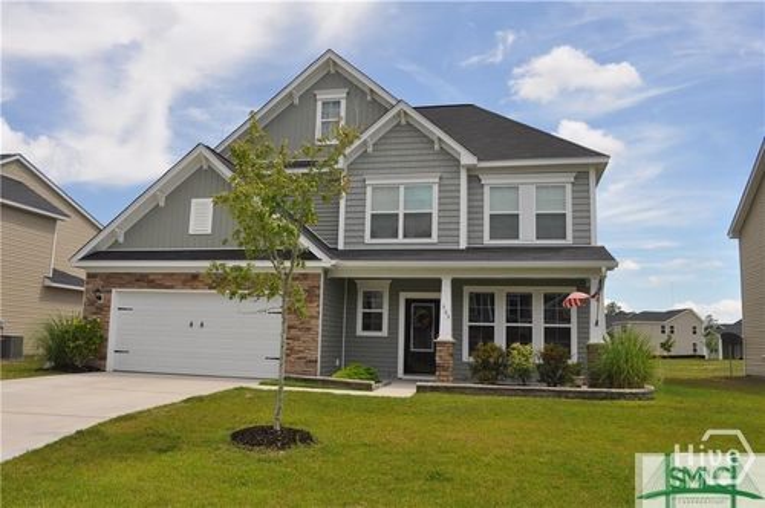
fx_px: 573
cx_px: 382
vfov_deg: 47.8
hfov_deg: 67.4
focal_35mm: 27
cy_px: 254
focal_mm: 18
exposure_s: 1/320
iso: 200
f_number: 9
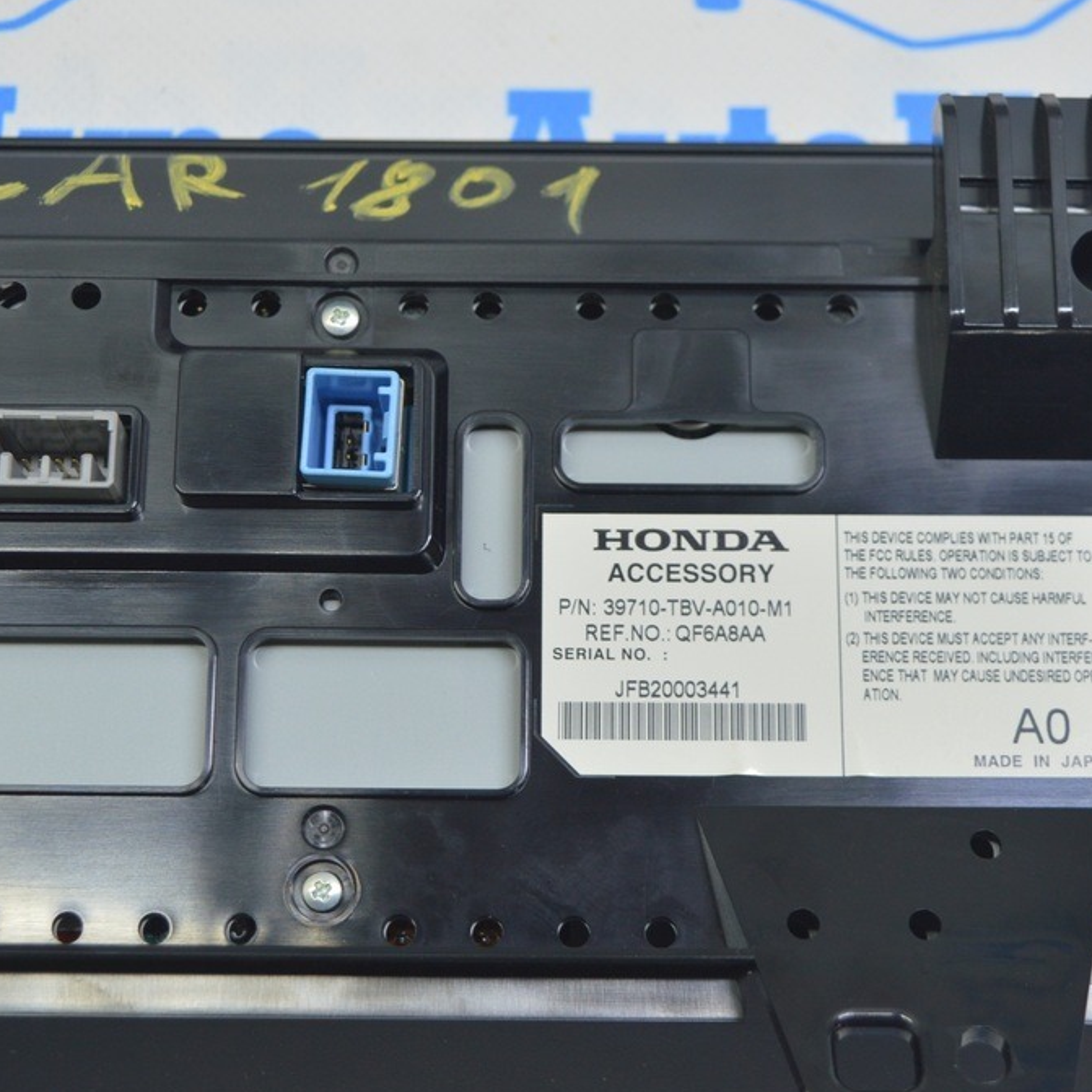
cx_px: 514
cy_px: 548
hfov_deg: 24.7
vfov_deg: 24.7
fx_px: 2498
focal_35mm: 70
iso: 400
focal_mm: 36
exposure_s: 1/25
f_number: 5.6
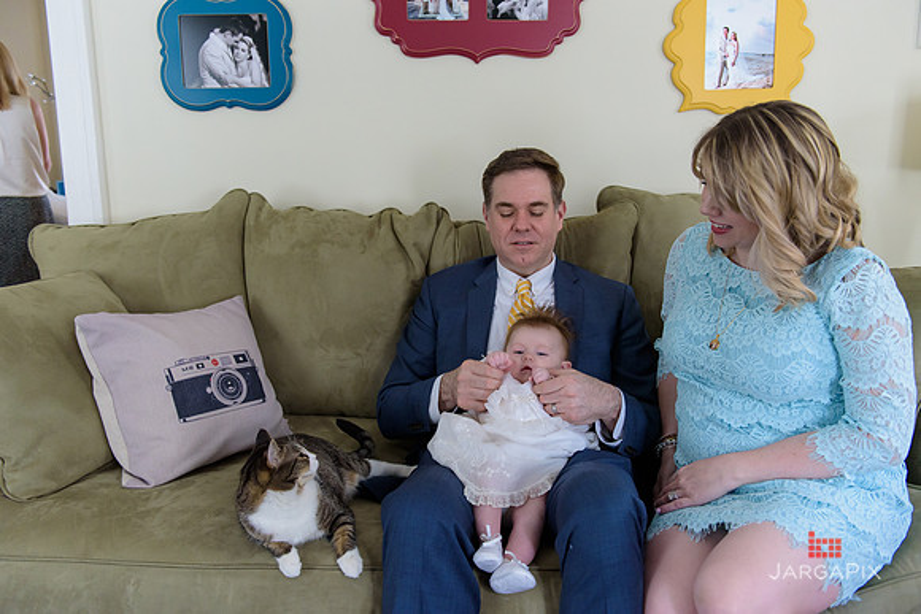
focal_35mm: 29
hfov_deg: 63.6
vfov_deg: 45.0
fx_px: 742
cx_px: 460
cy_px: 307
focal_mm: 29
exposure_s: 1/125
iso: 1600
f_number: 3.2
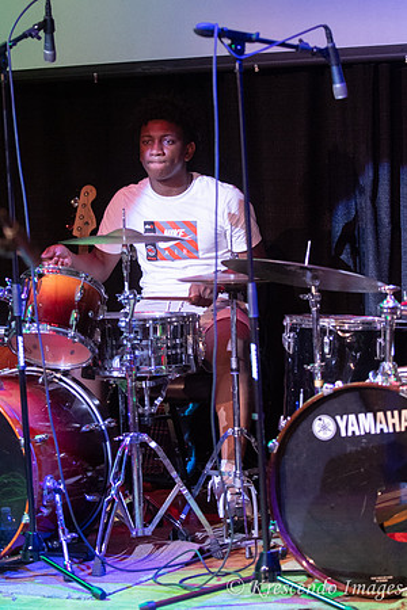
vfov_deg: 17.1
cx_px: 204
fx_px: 2035
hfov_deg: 11.4
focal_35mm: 120
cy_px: 305
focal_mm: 80
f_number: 2.8
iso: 3200
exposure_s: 1/200
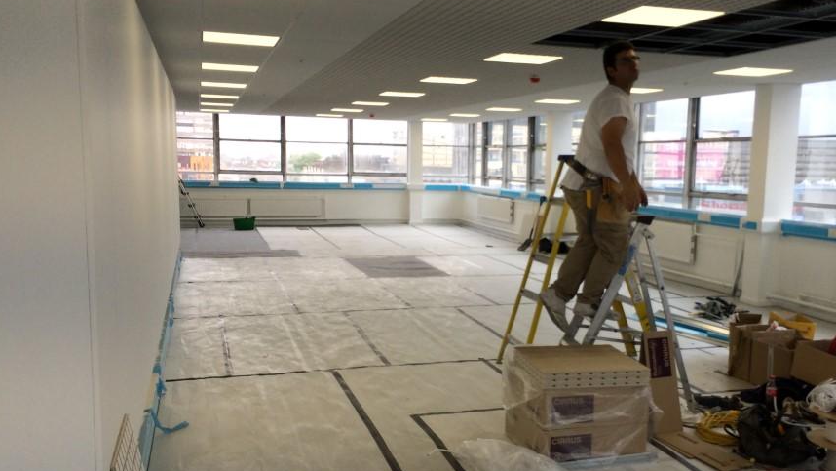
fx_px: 865
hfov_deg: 51.3
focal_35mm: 39
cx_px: 493
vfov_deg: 30.4
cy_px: 281
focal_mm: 4.12
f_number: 2.2
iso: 32
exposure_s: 1/253
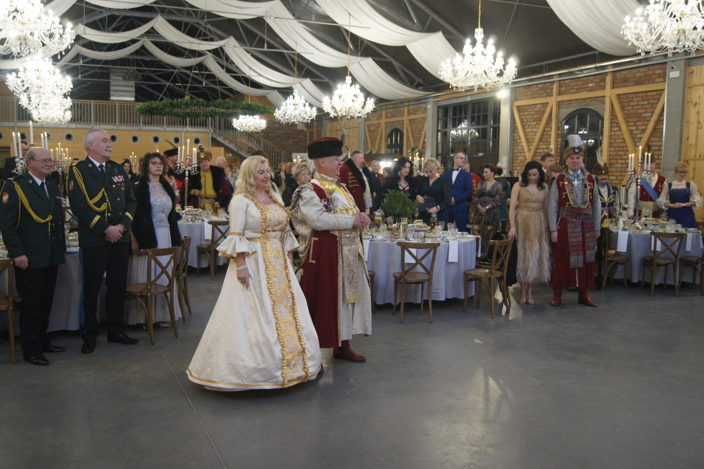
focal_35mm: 33
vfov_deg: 40.0
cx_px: 352
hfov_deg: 57.2
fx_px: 645
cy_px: 234
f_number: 4
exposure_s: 1/25
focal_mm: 22
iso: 1600
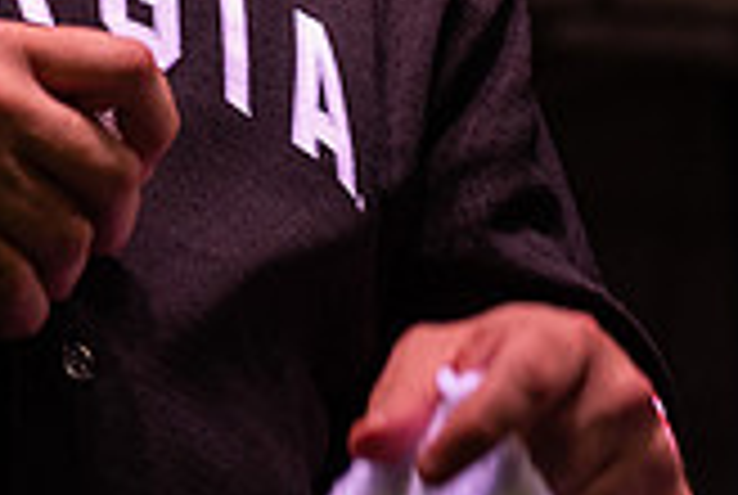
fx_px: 5853
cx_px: -8
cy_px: -469
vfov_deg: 4.8
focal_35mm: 285
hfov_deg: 7.2
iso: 2000
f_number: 4
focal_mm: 70
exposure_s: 1/250
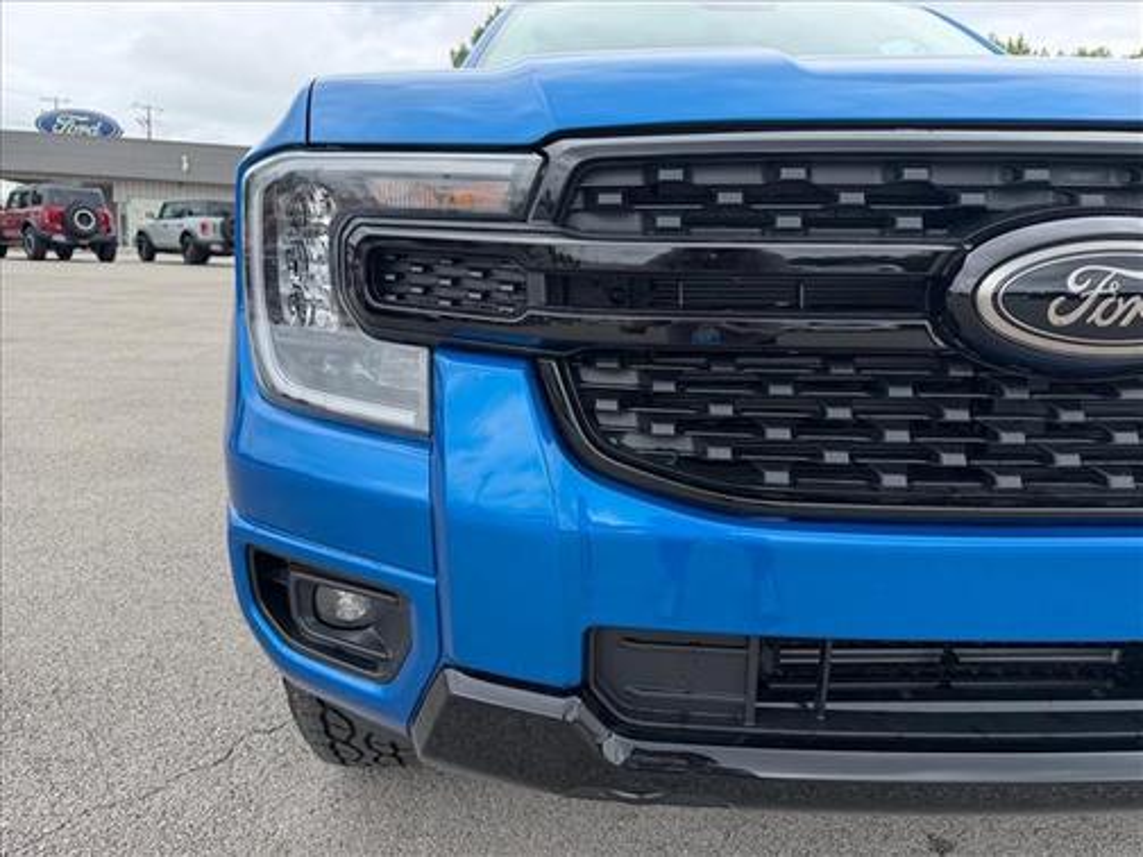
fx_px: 792
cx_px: 572
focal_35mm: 24
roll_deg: -3.8
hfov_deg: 71.6
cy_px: 428
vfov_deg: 56.8
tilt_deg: -10.2
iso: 100
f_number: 1.78
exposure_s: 1/1437
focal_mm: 6.76
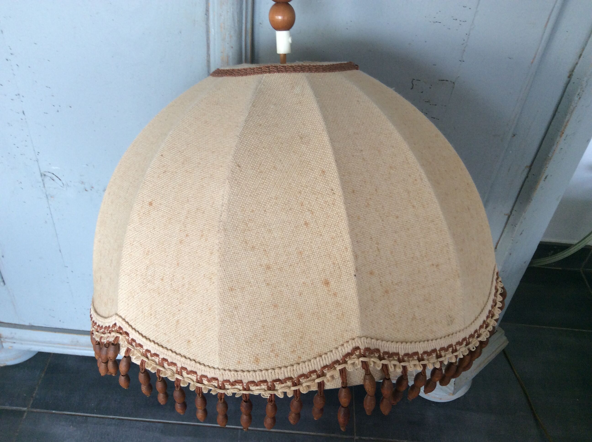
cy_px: 221
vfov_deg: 44.1
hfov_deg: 56.9
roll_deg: -5.8
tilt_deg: -42.0
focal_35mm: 32
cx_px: 296
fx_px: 546
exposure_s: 1/25
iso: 50
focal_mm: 3.3
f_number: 2.4
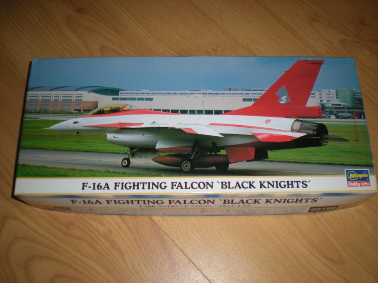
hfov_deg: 49.0
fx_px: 415
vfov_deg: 37.7
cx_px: 189
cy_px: 142
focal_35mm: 38
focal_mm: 6.3
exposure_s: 1/60
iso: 64
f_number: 3.1
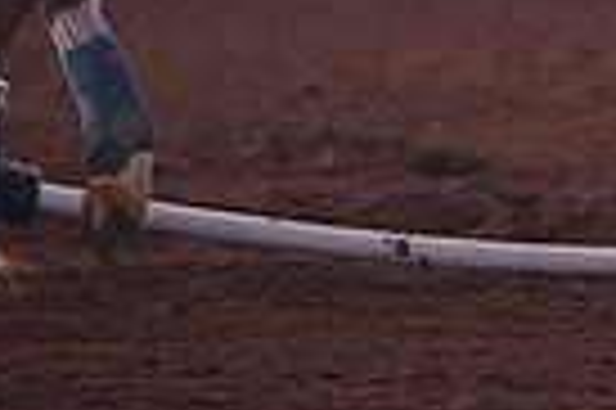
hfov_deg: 3.1
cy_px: -448
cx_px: 773
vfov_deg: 2.0
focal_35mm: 670
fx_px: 11451
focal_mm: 158
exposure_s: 1/1250
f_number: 2.8
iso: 4000
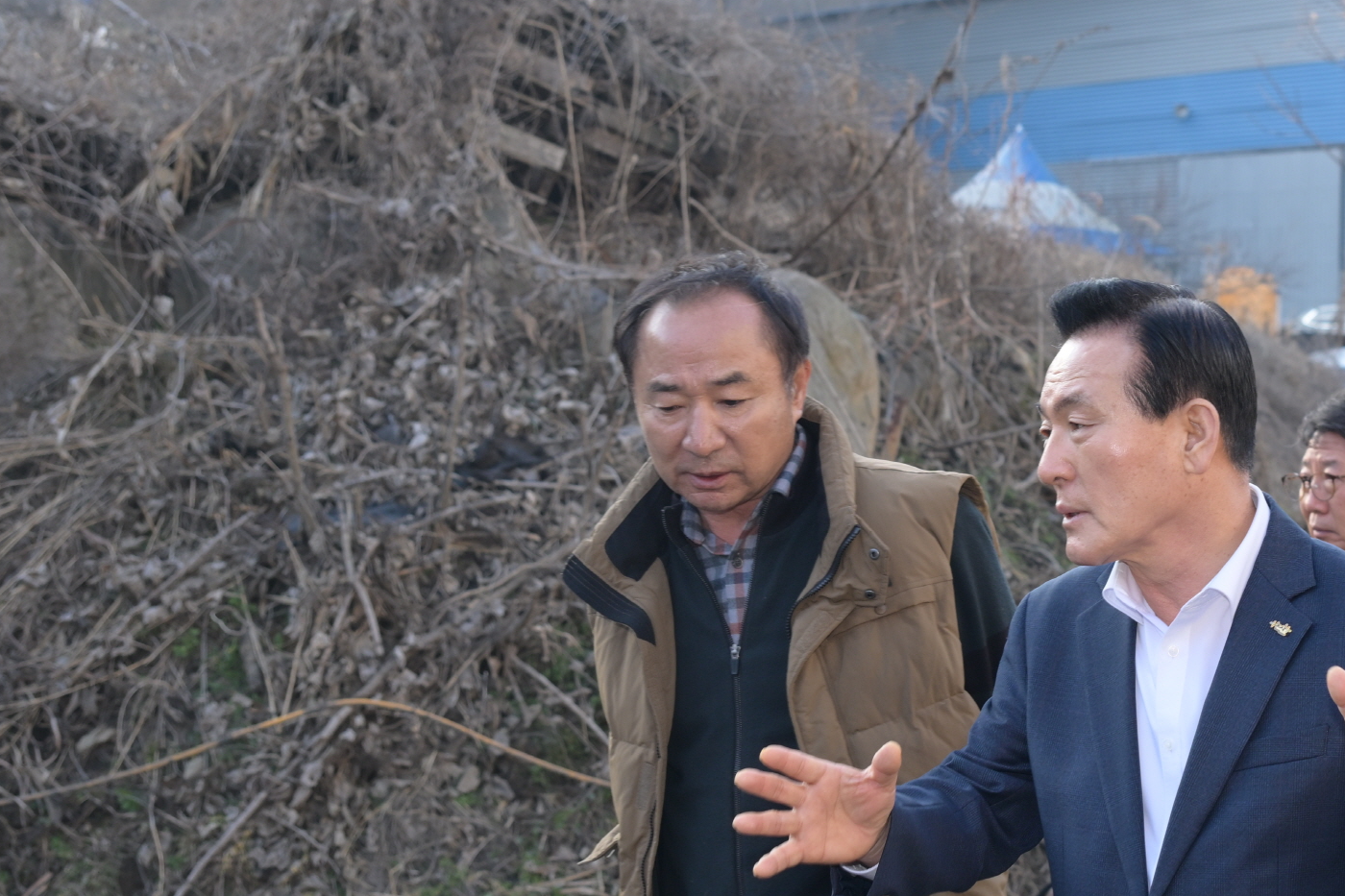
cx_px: 1229
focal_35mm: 75
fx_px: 2802
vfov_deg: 18.2
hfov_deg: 26.1
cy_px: 507
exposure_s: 1/200
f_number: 4
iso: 200
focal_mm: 30
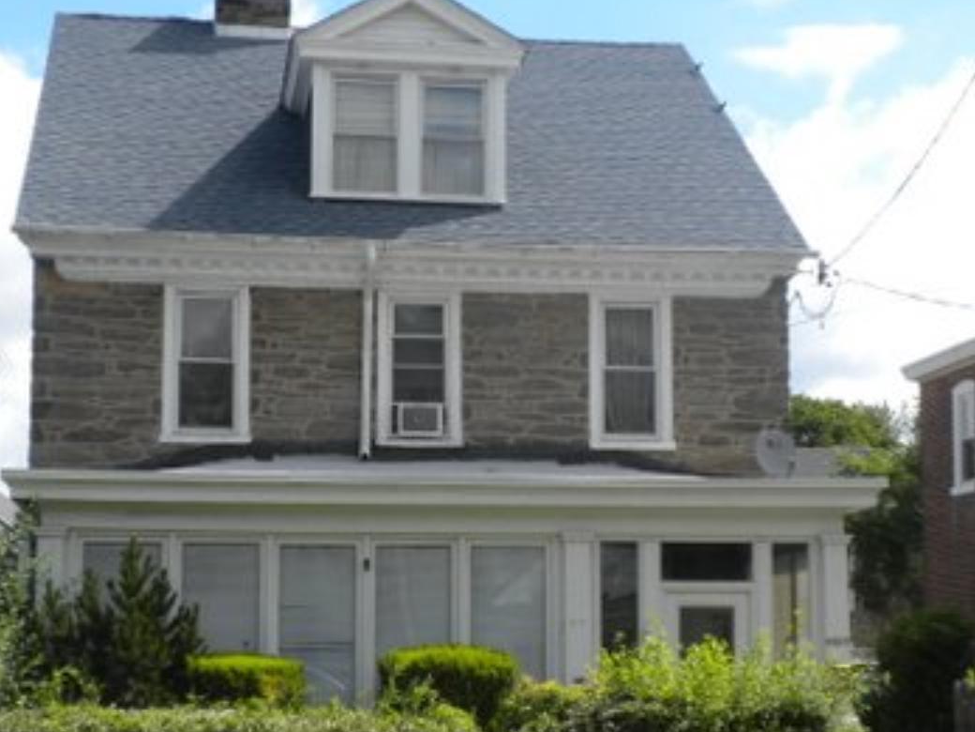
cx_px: 465
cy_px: 450
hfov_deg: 27.0
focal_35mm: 72
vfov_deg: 20.4
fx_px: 2028
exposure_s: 1/508
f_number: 4.3
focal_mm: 9.1
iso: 70
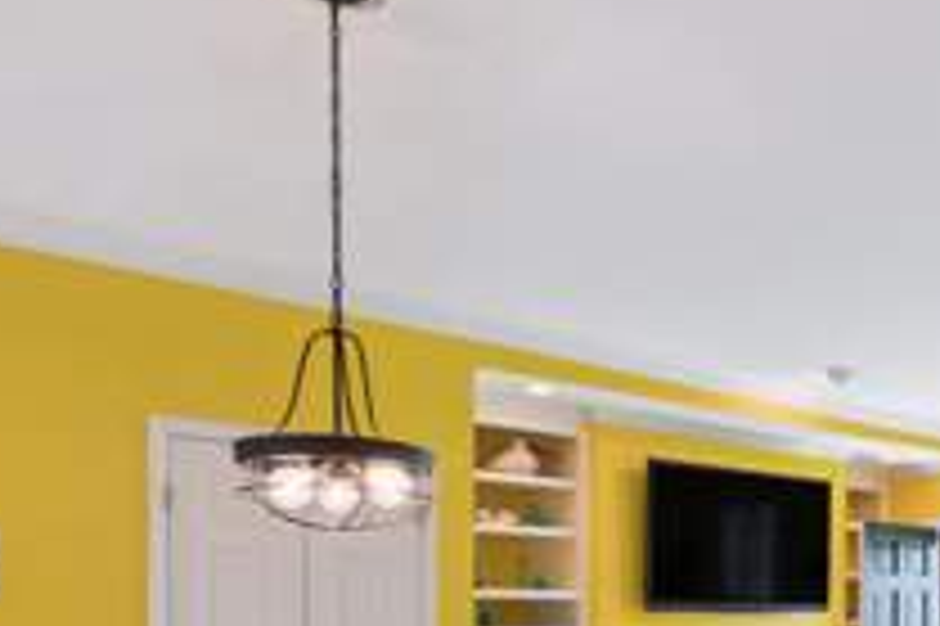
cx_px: 792
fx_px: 1018
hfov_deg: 46.2
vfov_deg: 31.2
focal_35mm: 39
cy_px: 649
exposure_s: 1/25
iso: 250
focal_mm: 17
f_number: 8
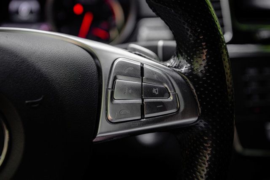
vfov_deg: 28.1
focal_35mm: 48
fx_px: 360
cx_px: 135
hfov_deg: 41.1
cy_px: 90
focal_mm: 48
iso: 1250
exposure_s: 1/200
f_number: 4
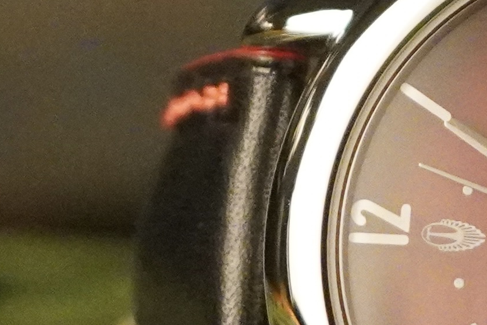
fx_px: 4072
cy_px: -105
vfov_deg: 4.5
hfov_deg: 6.8
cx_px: 315
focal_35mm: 301
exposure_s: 1/40
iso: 6400
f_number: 3.5
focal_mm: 28
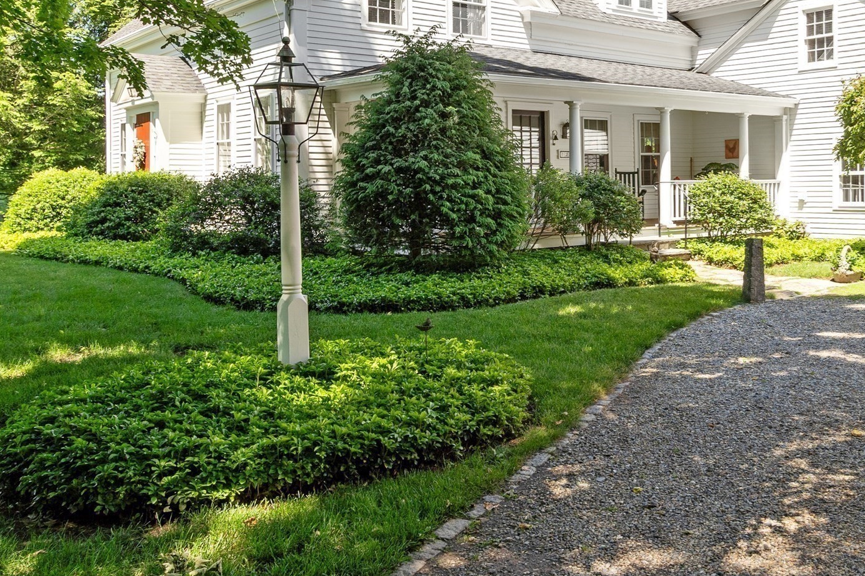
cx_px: 619
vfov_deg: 35.6
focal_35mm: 37
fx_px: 889
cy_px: 192
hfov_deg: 50.3
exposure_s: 1/125
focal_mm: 17
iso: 160
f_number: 8
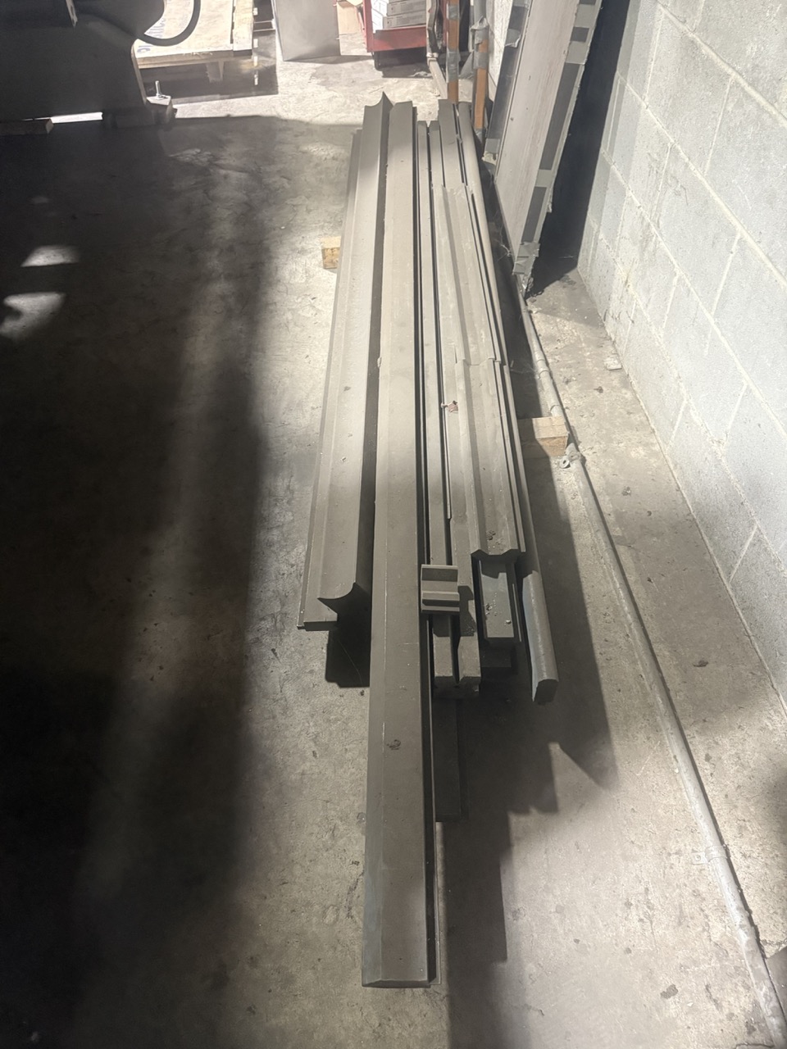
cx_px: 394
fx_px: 728
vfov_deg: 71.6
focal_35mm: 24
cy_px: 524
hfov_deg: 56.8
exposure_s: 1/60
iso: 640
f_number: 1.78
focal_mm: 6.76
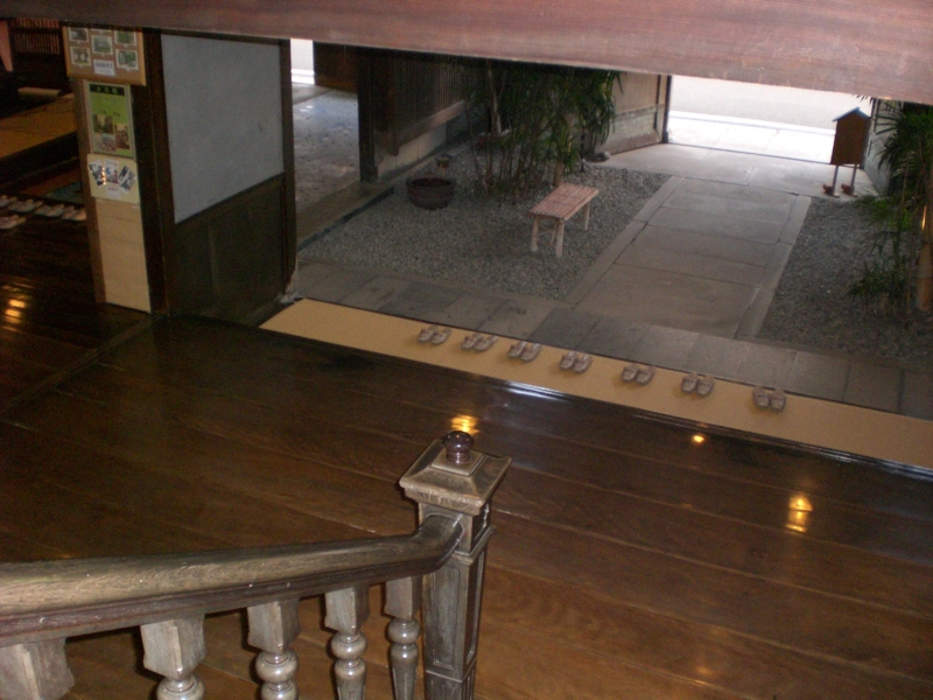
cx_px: 466
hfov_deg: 49.0
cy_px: 350
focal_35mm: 38
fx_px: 1024
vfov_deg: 37.7
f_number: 3.1
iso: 200
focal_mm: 6.3
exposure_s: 1/60
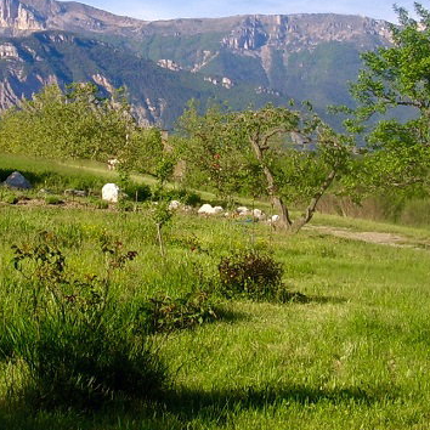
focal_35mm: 66
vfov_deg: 25.3
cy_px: 43
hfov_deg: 25.7
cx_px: 94
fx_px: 928
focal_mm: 5.8
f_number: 4.1
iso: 71
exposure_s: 1/594
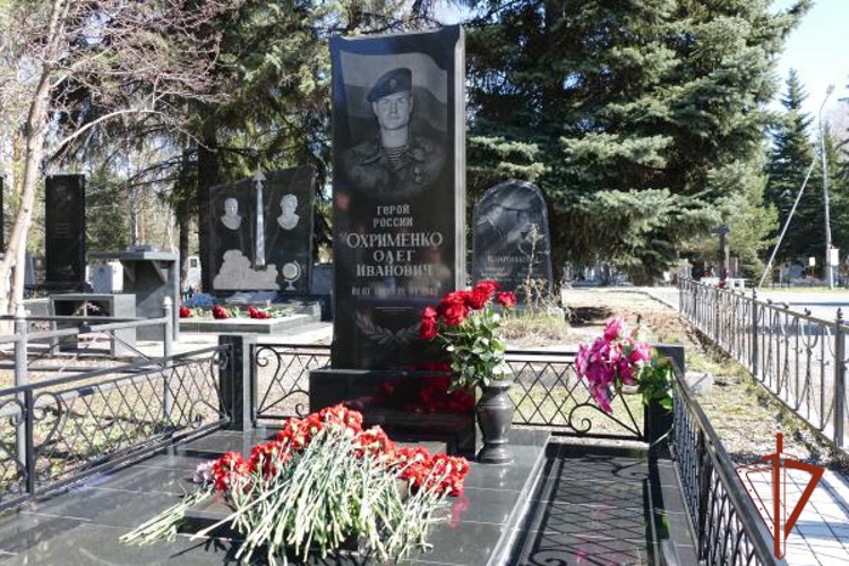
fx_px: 707
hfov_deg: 61.9
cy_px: 283
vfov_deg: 43.6
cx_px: 424
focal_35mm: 30
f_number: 3
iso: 125
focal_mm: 10.85
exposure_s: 1/500
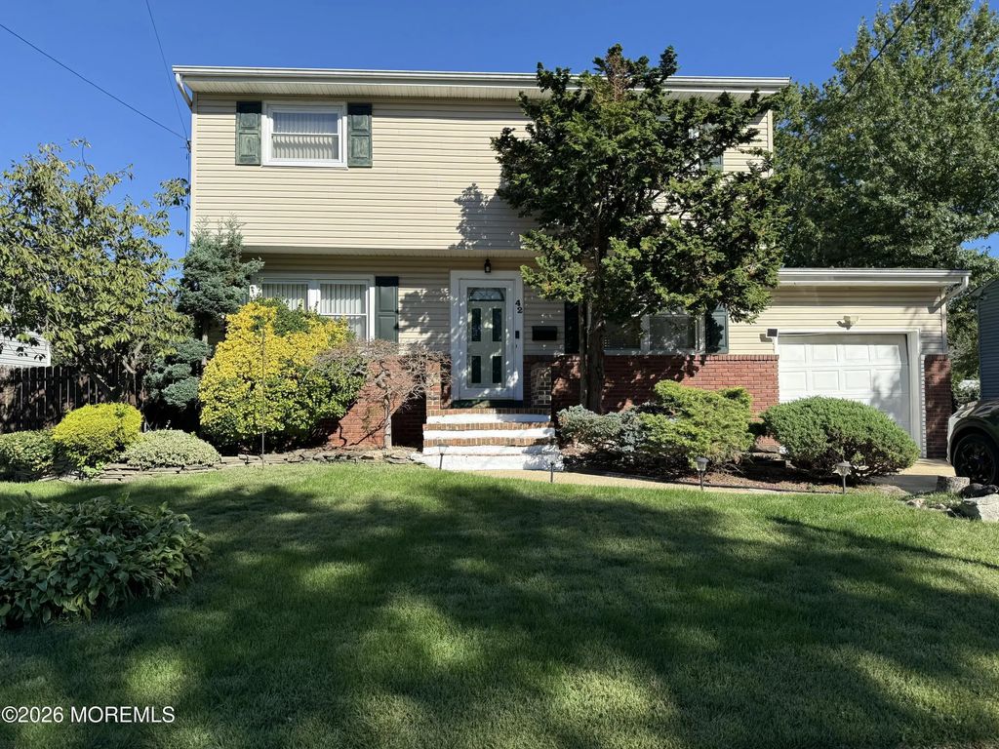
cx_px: 500
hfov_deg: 71.6
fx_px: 693
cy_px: 374
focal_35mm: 24
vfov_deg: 56.8
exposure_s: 1/3021
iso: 80
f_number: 1.78
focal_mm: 6.76
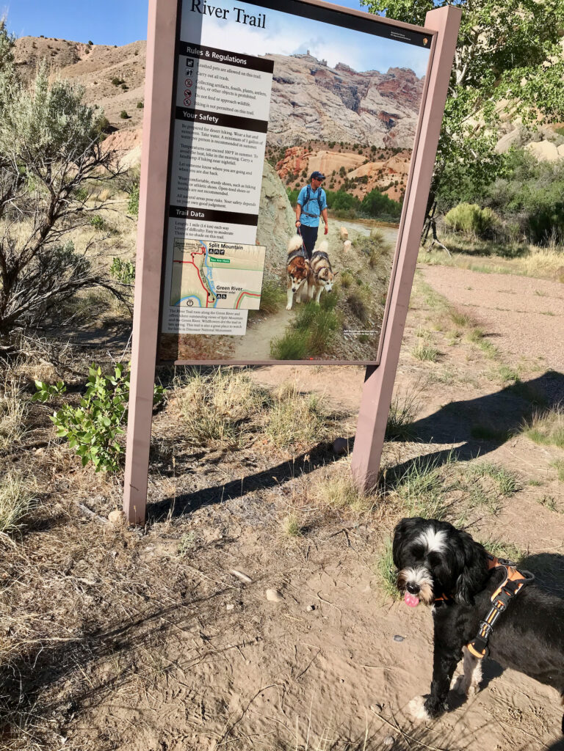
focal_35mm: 28
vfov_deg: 63.4
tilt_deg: -15.8
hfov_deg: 49.7
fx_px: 608
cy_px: 376
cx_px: 282
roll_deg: -4.5
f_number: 1.8
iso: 20
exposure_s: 1/2037
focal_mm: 3.99
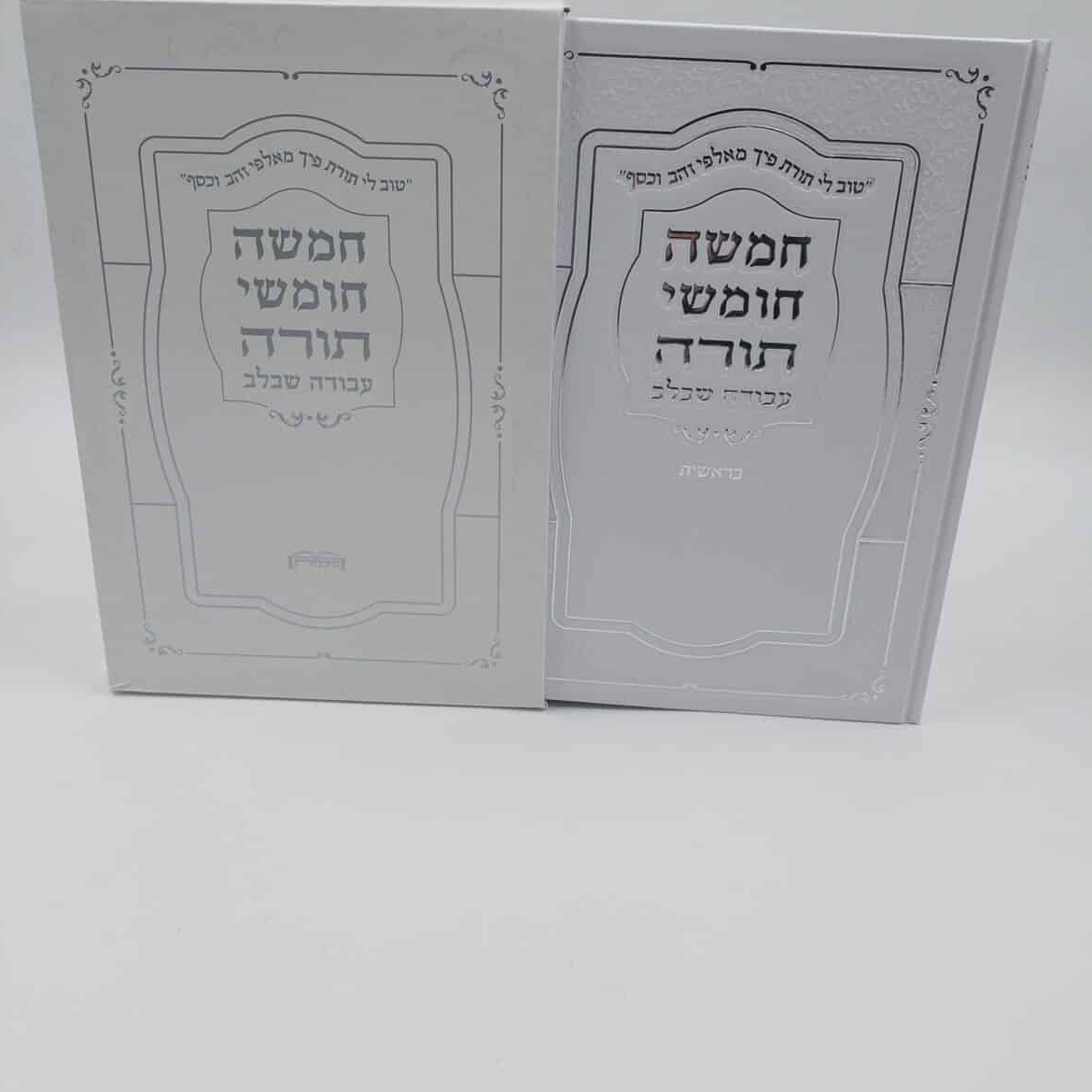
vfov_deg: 55.3
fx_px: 1035
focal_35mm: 29
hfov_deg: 55.6
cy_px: 446
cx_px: 541
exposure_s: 1/234
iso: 40
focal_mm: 5.23
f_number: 1.8
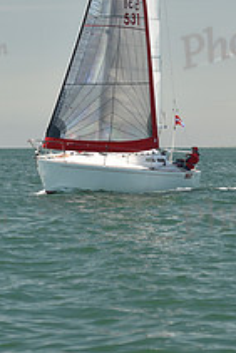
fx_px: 2425
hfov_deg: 5.6
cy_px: -37
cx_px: 95
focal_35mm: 247
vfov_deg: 8.3
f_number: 4
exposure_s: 1/800
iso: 250
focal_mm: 90
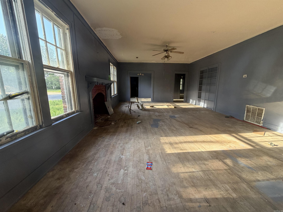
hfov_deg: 102.1
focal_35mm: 14
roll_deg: +0.4
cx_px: 142
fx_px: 114
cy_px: 106
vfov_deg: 85.7
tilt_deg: -10.7
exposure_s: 1/121
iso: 200
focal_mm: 2.22
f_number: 2.2
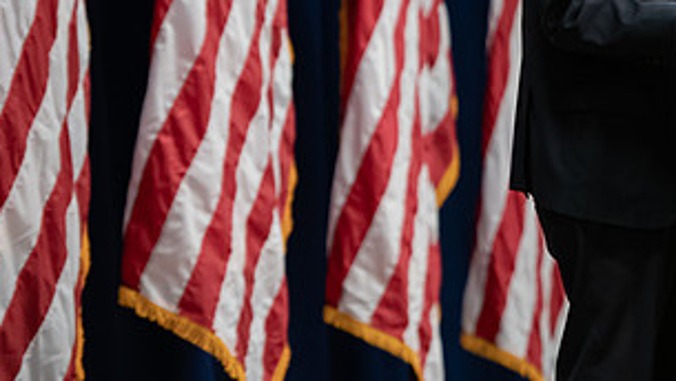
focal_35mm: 259
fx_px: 4645
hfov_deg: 8.3
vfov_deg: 4.7
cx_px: 612
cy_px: -17
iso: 2000
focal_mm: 130
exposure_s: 1/200
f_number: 3.2
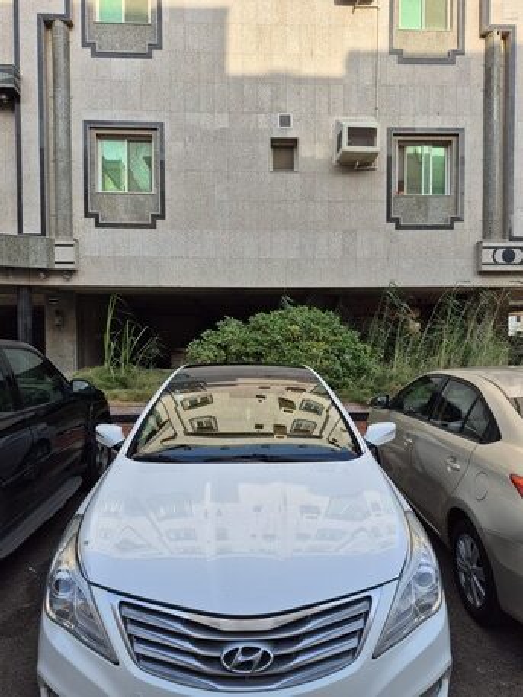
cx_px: 262
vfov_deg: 73.9
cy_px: 348
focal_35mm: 23
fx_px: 463
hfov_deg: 58.9
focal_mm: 5.4
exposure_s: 1/688
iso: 25
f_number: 1.8
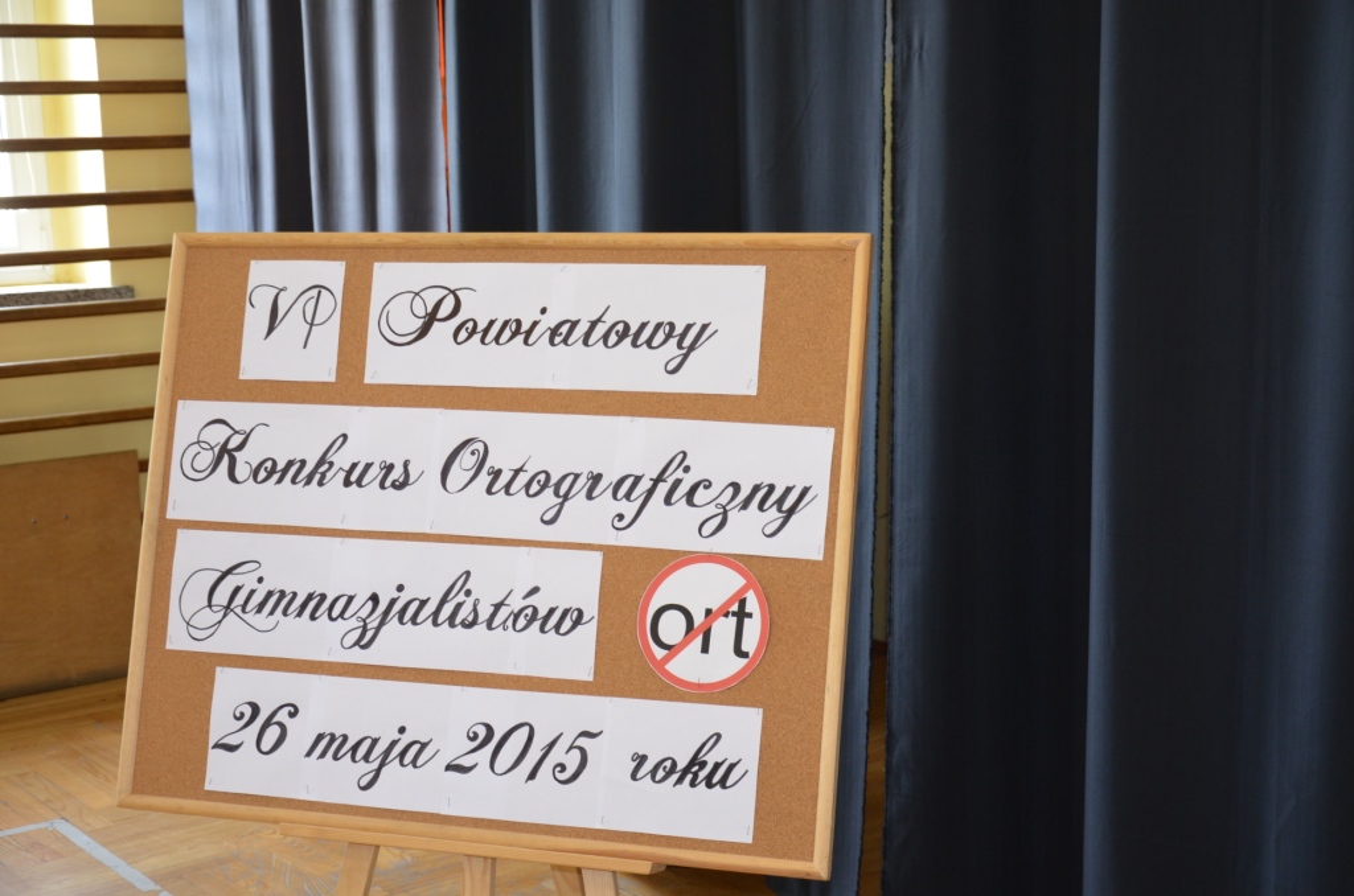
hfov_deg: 37.9
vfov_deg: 25.6
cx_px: 677
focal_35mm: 52
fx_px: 1970
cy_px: 448
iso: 640
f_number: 4.5
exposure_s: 1/60
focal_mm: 35
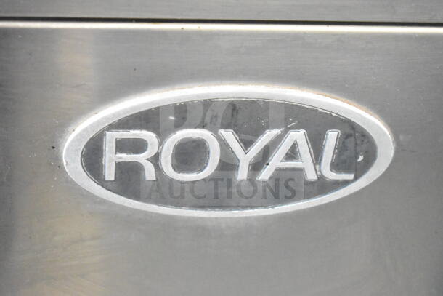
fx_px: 1015
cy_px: 148
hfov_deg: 24.6
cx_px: 222
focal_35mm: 82
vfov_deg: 16.6
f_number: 5.6
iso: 18000
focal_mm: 55
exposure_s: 1/100
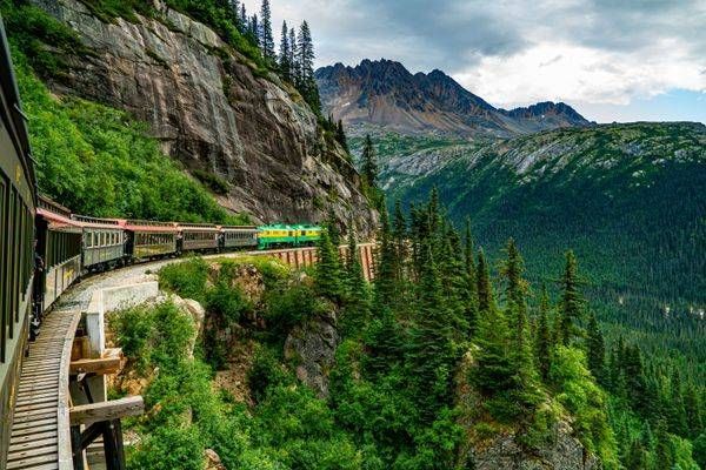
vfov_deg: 47.2
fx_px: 539
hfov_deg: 66.4
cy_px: 235
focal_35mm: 27
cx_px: 353
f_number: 3.5
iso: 2500
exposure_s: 1/4000
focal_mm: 18
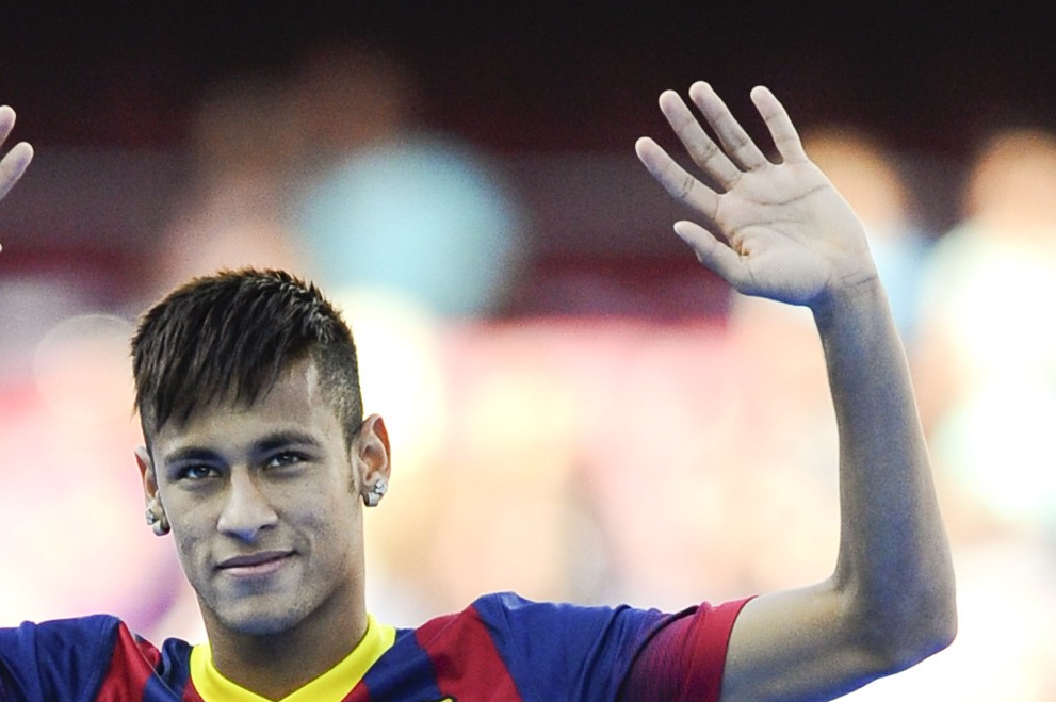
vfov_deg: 2.2
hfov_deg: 3.3
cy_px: 535
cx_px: 281
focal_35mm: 620
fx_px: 18171
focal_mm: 400
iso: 1250
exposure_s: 1/3200
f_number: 3.5
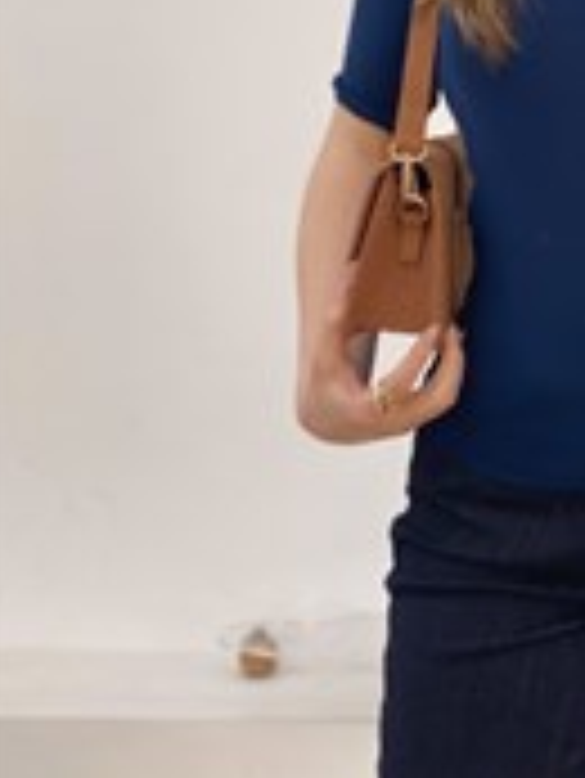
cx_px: 670
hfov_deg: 11.8
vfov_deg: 15.5
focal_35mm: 124
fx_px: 2791
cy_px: -34
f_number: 2
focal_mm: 6
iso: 50
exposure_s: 1/100
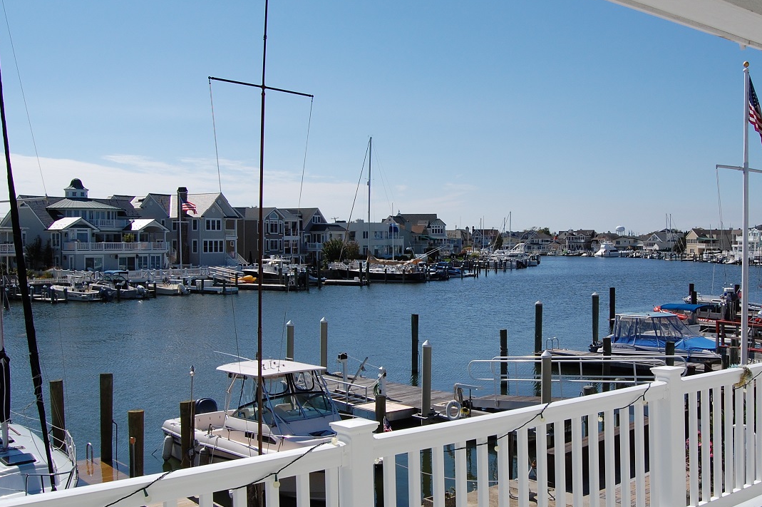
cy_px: 256
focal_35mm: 38
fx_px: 804
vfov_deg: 35.0
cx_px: 458
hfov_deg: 50.4
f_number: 11
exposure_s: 1/500
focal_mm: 18
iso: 200
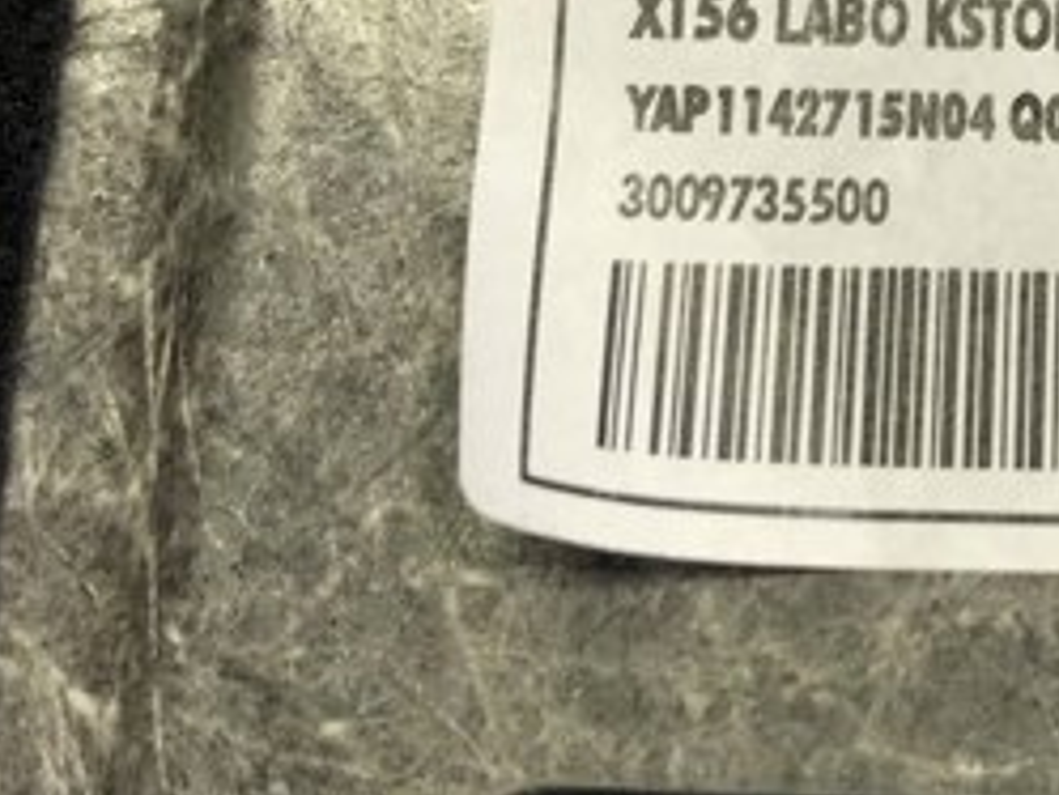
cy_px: 123
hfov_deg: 25.6
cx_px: 1068
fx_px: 2204
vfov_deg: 20.2
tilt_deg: -74.7
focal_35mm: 72
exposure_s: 1/33
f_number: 1.8
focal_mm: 4
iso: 32
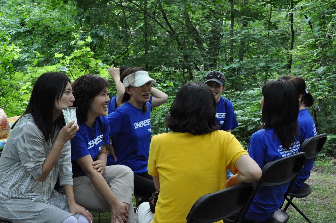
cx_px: 168
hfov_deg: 29.9
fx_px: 629
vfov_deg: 20.1
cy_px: 112
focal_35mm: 68
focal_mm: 45
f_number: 10
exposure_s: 1/60
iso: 2000
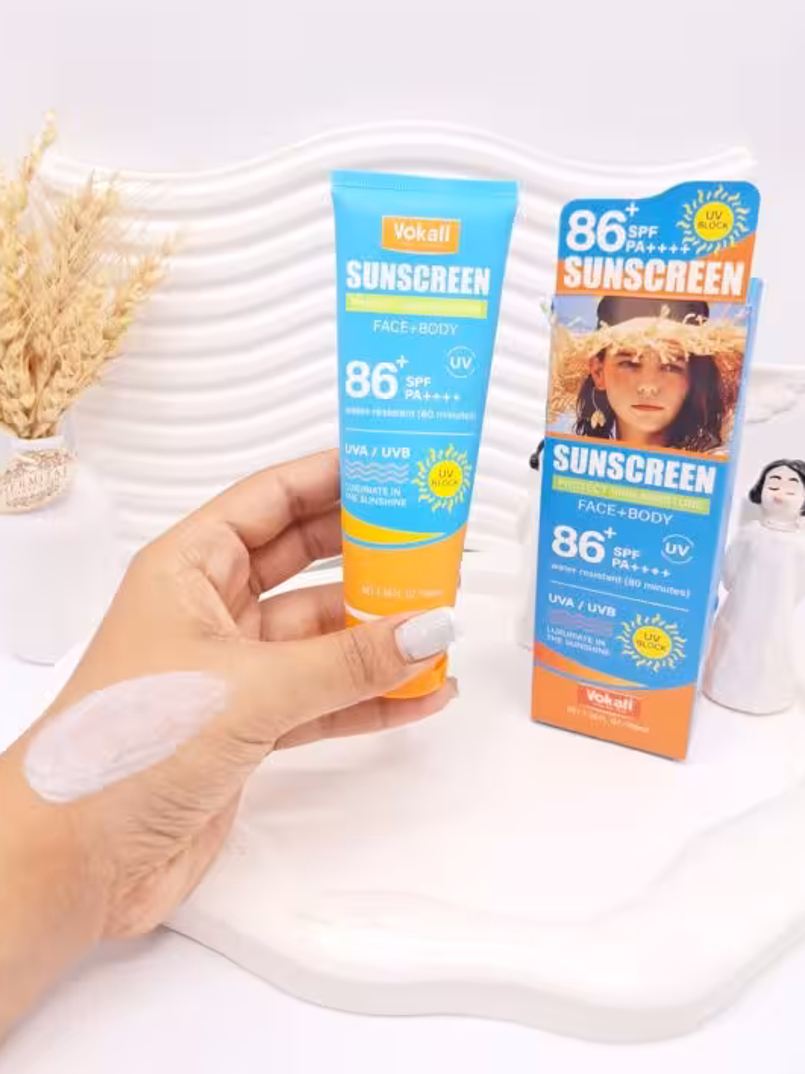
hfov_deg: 53.1
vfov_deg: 67.1
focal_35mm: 26
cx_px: 412
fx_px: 806
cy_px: 472
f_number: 1.8
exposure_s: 1/435
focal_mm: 5.54
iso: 40
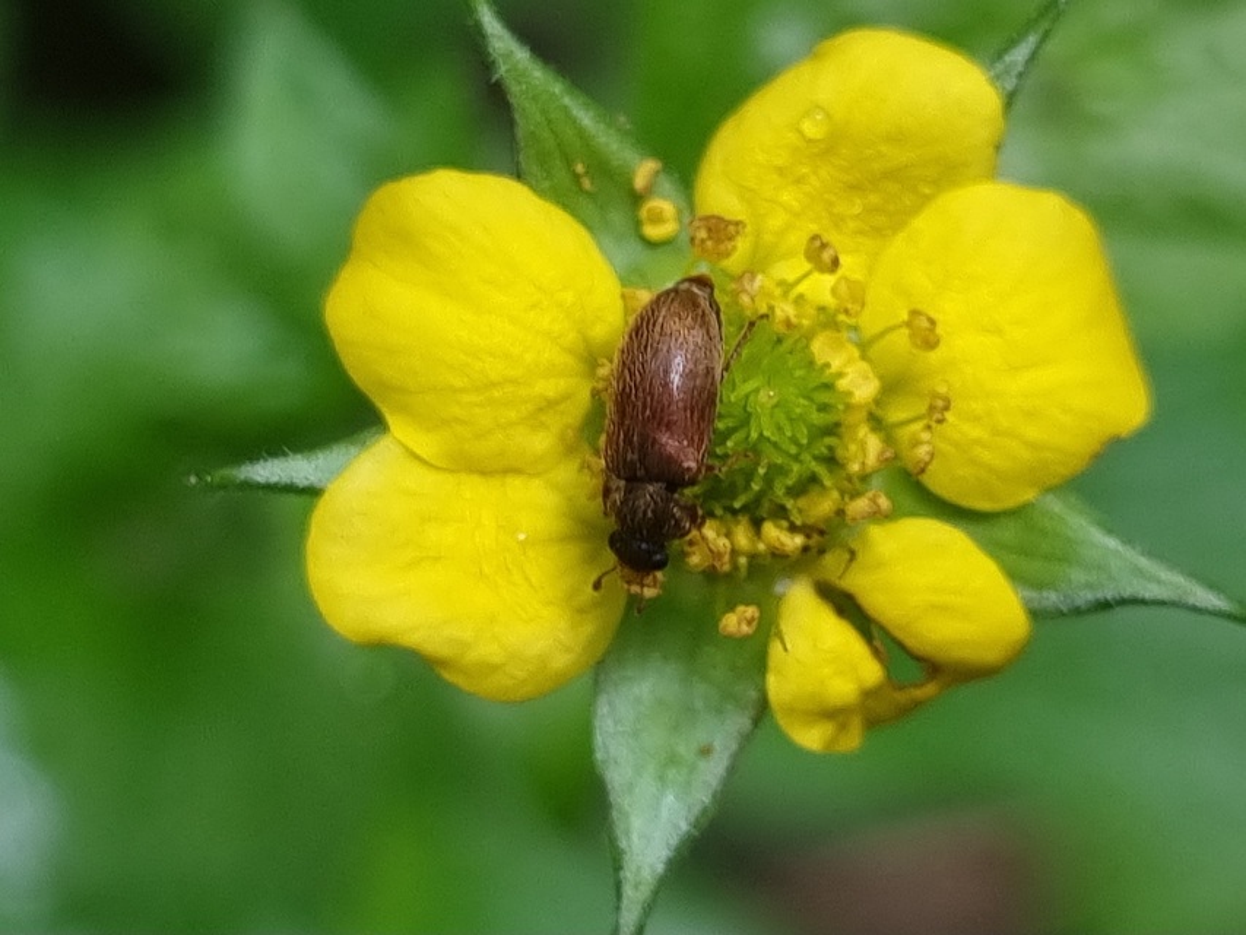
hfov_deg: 67.3
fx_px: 936
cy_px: 468
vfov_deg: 53.1
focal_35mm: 26
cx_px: 623
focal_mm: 5.4
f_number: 1.8
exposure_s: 1/50
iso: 80
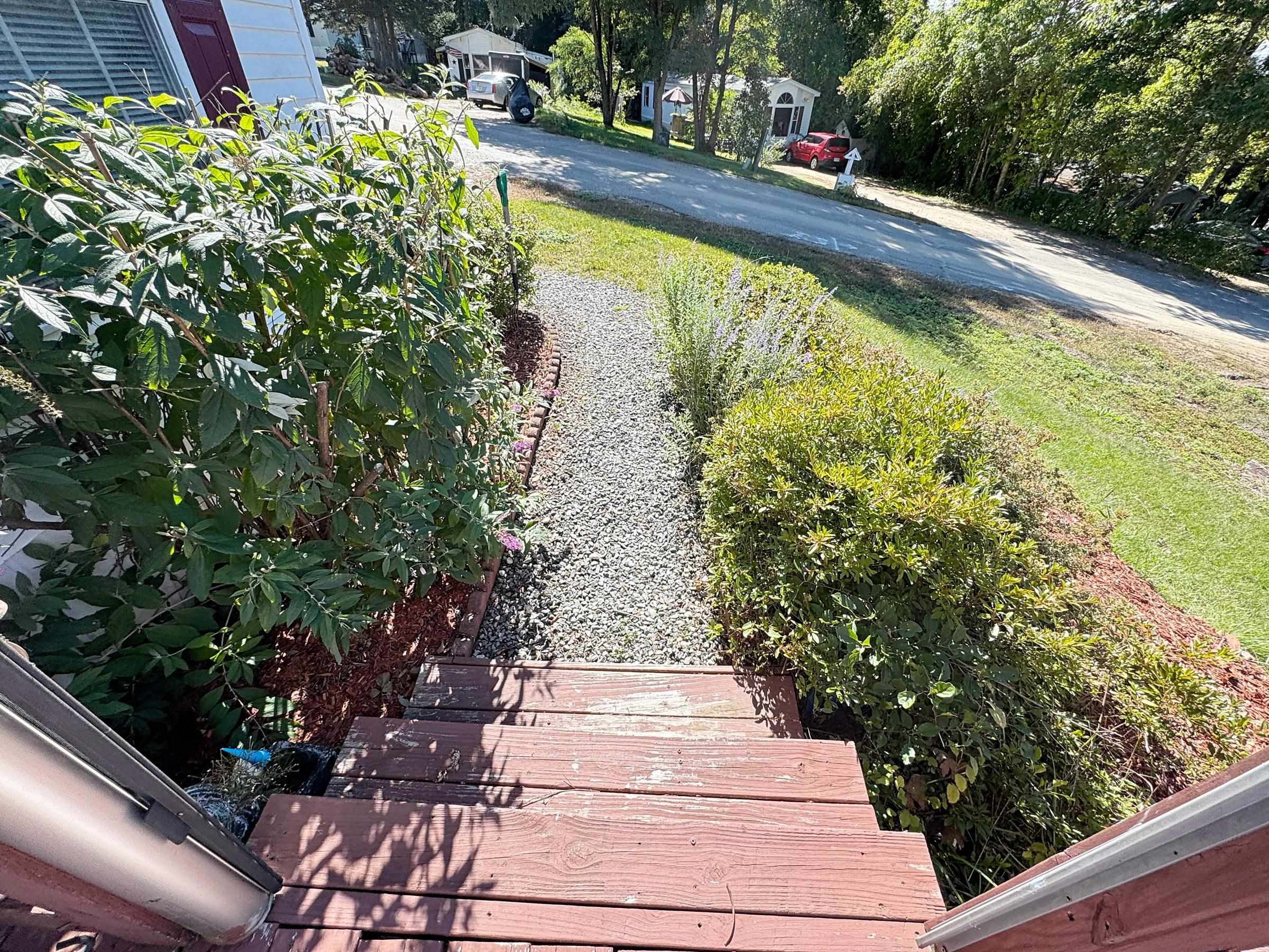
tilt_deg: -37.3
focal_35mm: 14
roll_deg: -2.5
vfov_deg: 85.7
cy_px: 476
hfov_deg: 102.1
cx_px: 634
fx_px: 513
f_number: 2.2
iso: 50
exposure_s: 1/636
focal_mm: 2.22
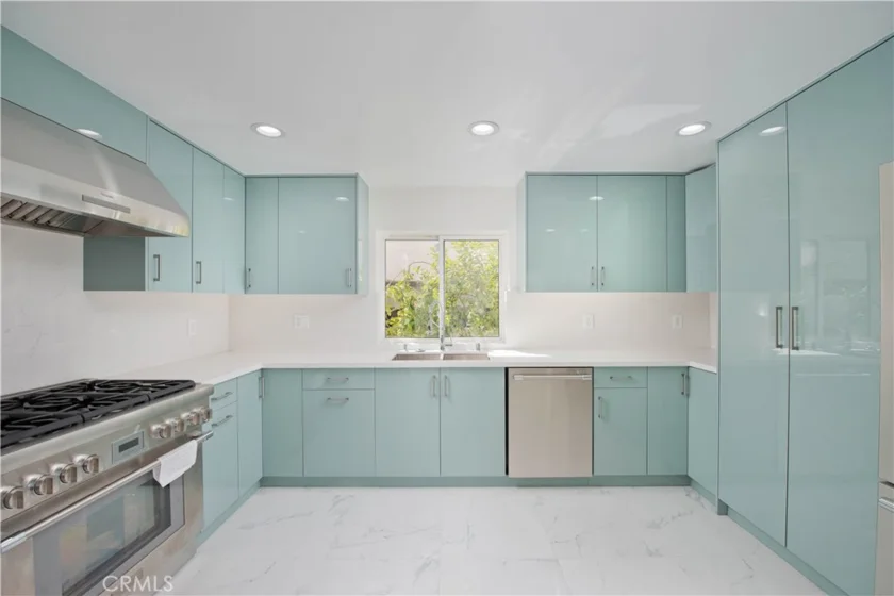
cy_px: 298
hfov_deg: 104.3
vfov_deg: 81.2
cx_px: 447
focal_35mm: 14
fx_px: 348
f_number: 6.3
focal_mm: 14
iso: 400
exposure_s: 1/500
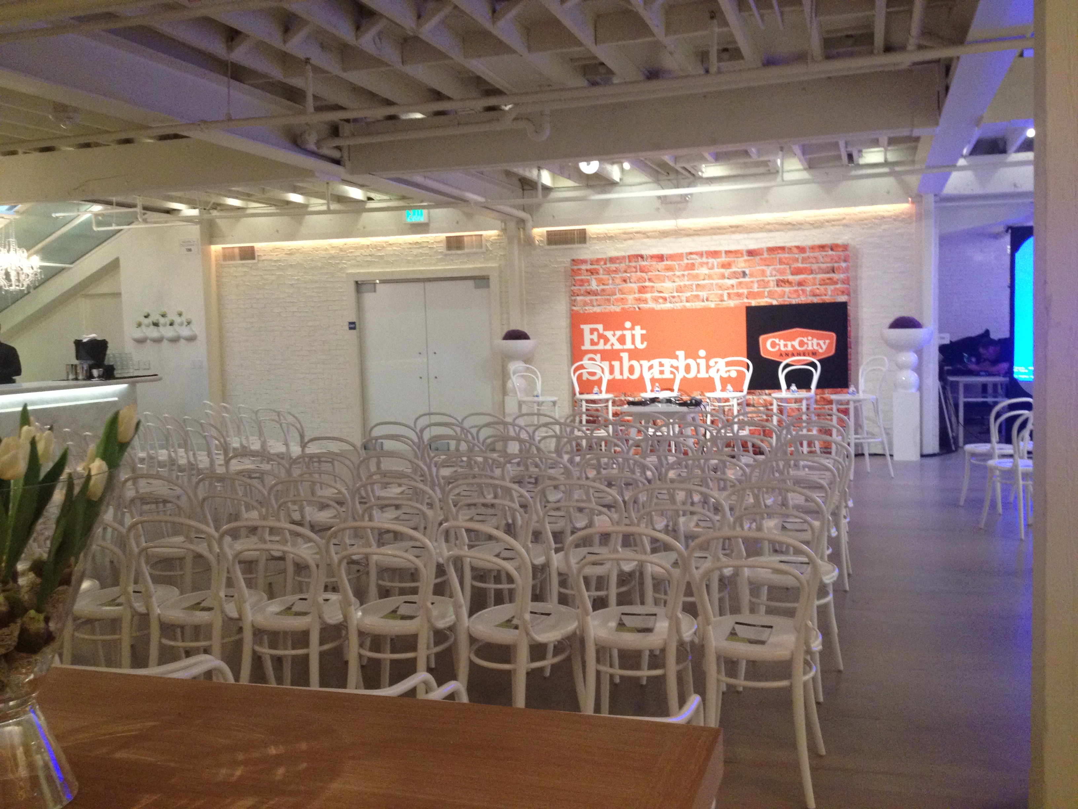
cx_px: 539
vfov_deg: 40.7
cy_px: 404
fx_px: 1090
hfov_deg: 52.6
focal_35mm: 35
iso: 250
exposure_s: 1/20
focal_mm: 4.28
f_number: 2.4
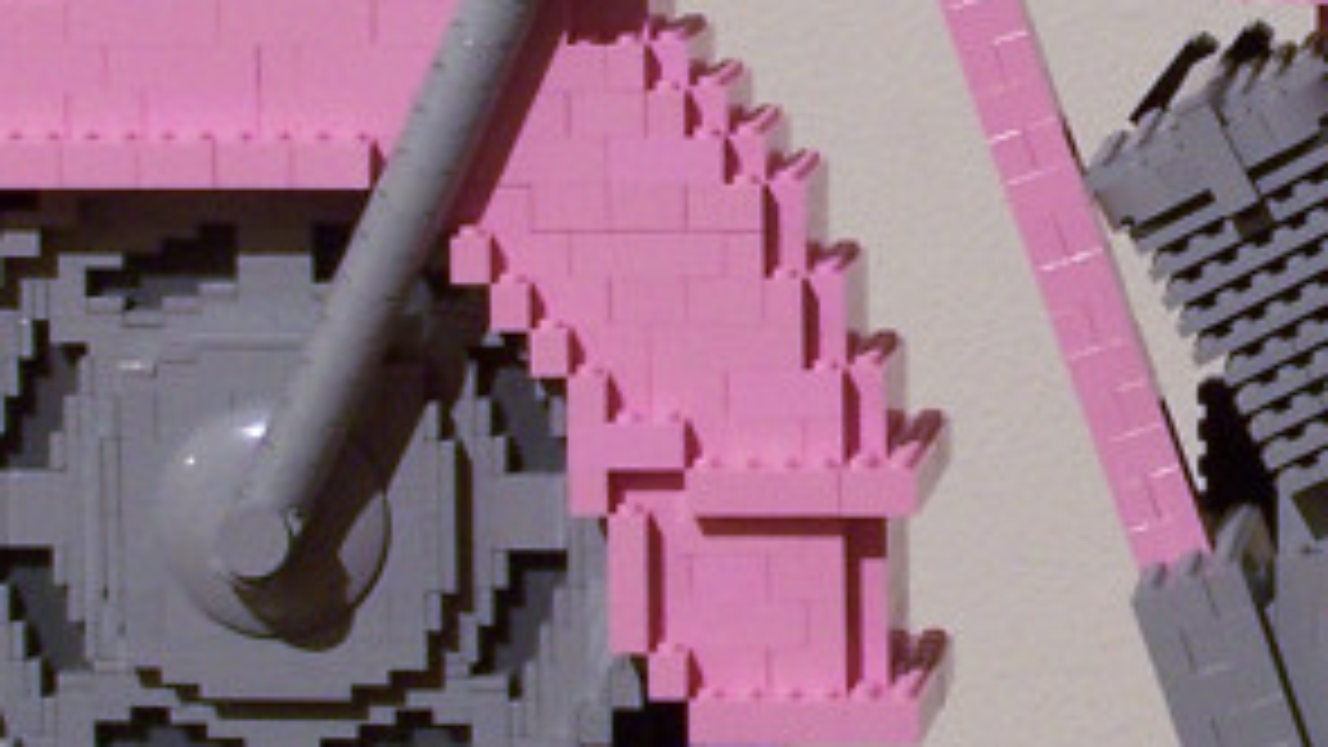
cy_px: 140
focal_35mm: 223
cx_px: 1612
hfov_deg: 9.5
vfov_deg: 5.4
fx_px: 7853
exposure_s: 1/2
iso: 80
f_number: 3.1
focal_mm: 9.8
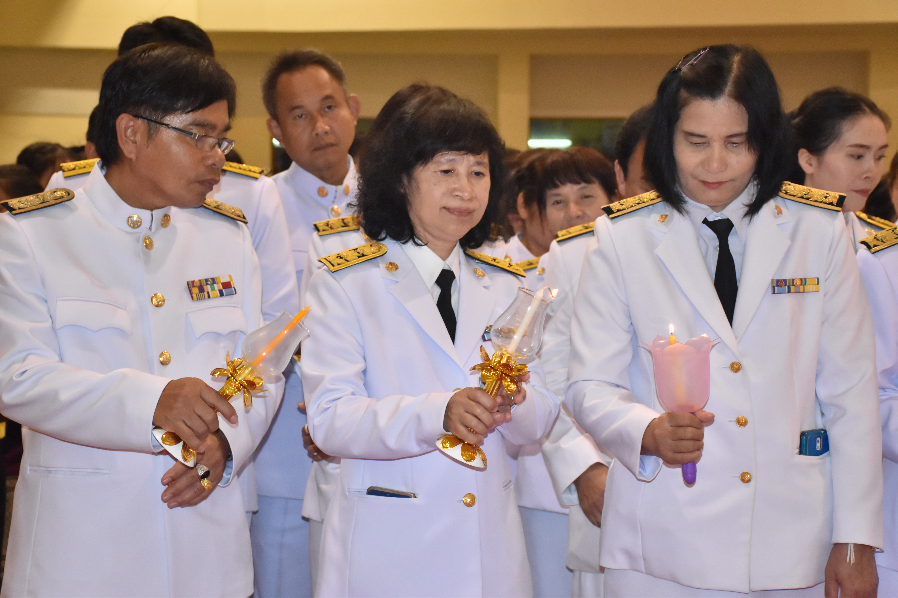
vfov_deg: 18.2
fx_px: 1871
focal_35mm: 75
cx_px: 449
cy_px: 299
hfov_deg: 27.0
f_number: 6.3
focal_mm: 50
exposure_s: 1/125
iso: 2000
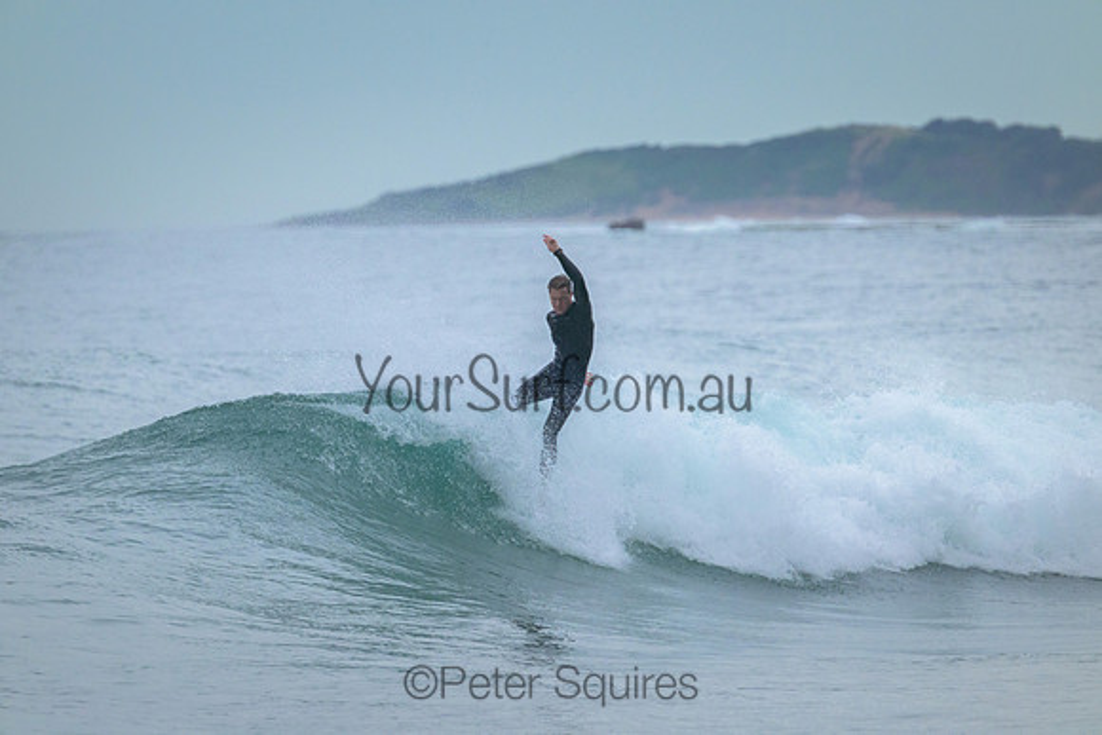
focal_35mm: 620
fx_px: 18982
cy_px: 368
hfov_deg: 3.3
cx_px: 551
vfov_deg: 2.2
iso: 3200
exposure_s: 1/1250
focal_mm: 620
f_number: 11
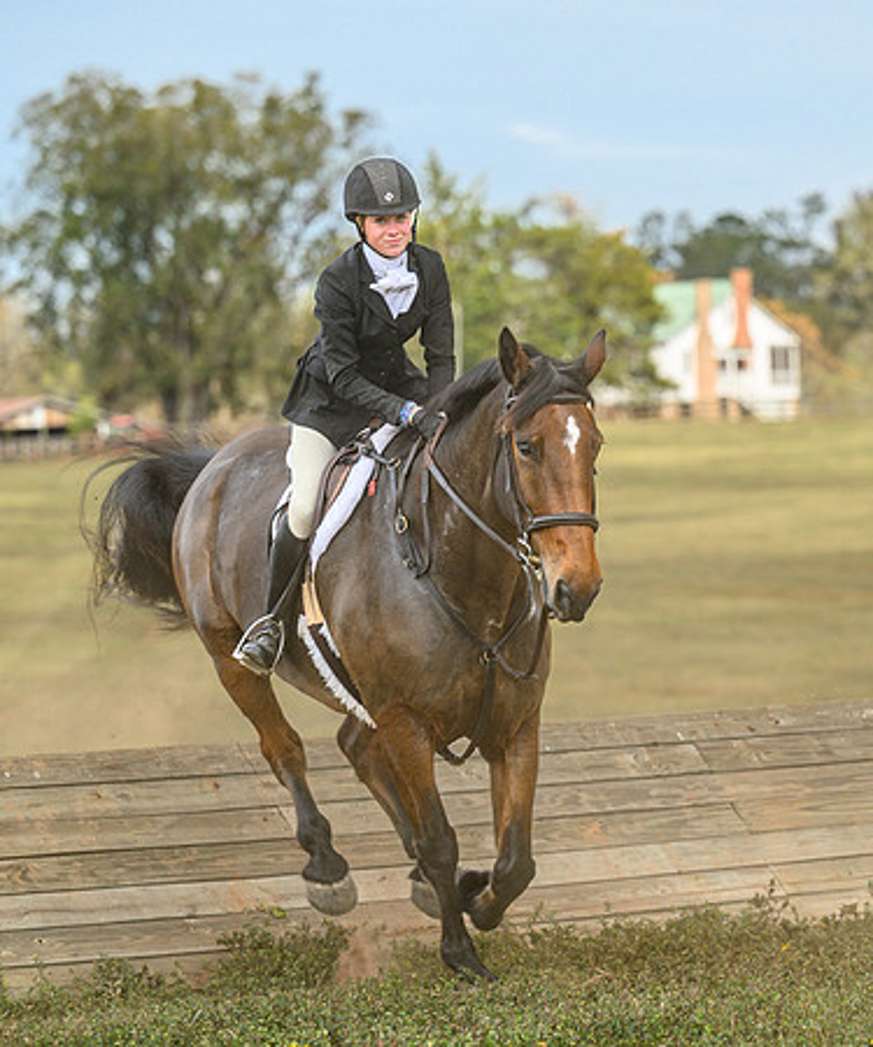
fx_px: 6269
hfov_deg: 8.0
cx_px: 595
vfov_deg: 9.6
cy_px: 558
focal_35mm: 199
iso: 400
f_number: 3.5
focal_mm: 125
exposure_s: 1/1000
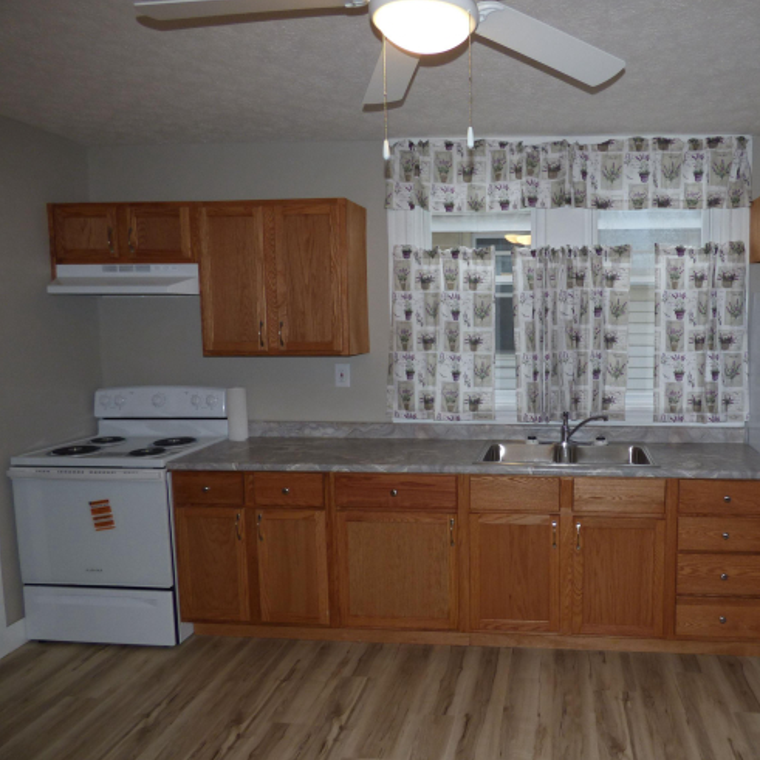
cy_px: 384
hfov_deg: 63.2
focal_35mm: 24
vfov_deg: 65.0
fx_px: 596
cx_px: 515
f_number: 2.8
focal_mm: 3.58
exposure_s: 1/60
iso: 100
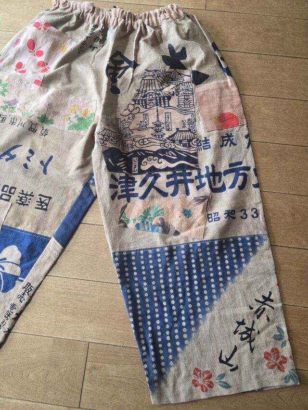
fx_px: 273
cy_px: 205
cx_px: 154
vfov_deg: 73.9
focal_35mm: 23
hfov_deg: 58.9
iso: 320
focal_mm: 6.3
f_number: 1.7
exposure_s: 1/120
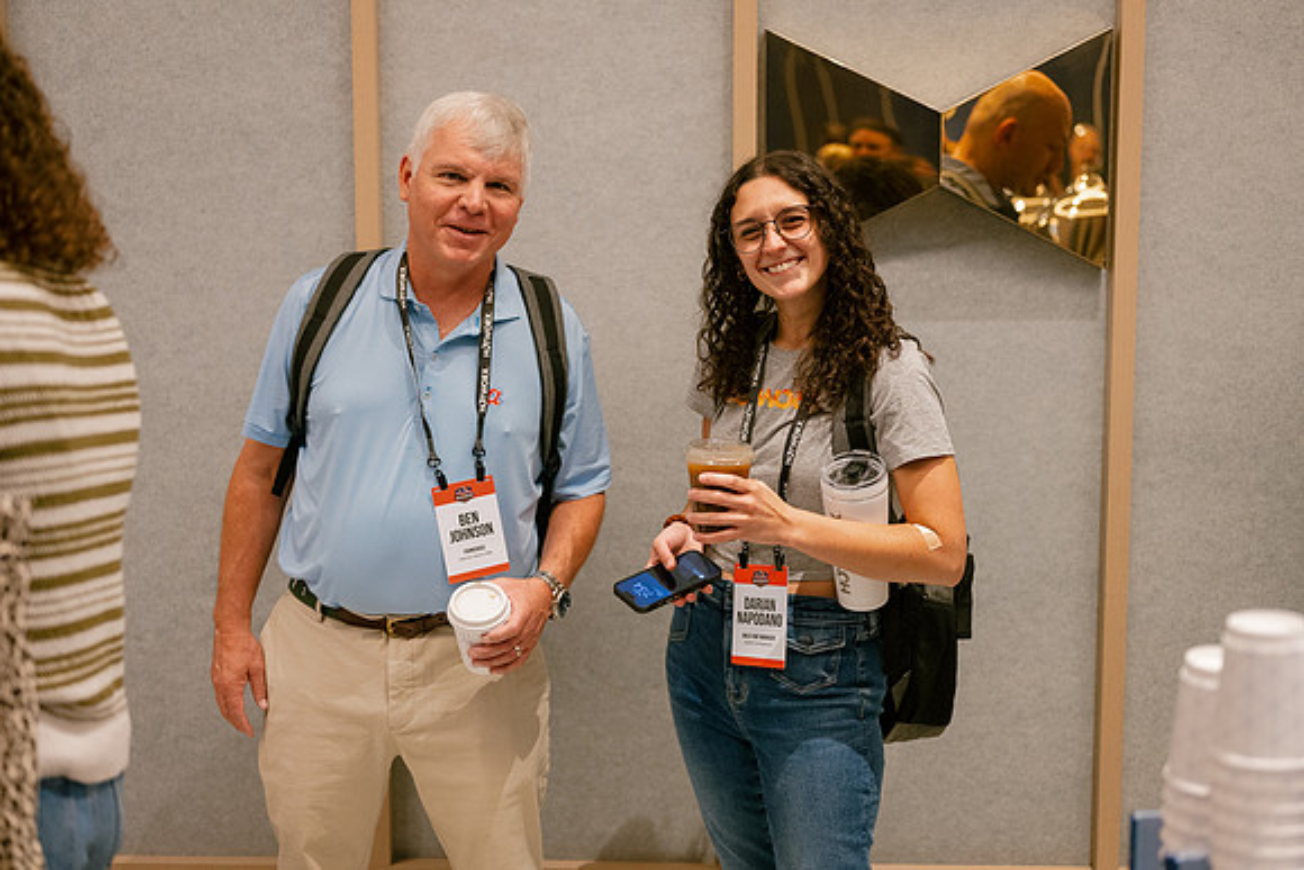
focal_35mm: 50
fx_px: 1811
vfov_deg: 27.0
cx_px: 652
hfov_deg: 39.6
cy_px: 435
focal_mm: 50
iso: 1600
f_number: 2.2
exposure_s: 1/125
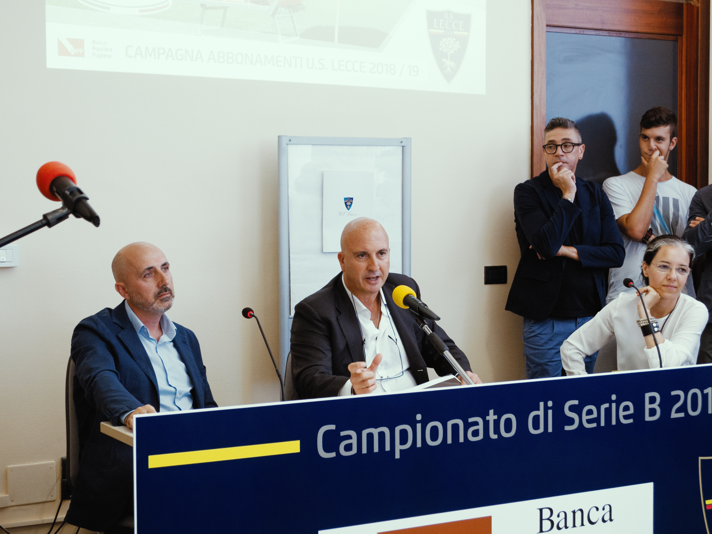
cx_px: 381
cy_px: 268
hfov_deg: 29.4
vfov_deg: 22.3
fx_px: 1358
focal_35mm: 66
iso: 640
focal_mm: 40
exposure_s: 1/40
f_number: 5.3
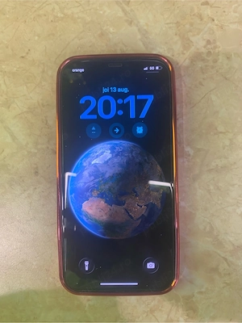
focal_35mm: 26
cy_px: 162
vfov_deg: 67.3
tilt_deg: -85.9
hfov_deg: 53.1
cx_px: 121
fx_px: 242
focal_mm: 4.25
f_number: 1.8
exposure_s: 1/50
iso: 64
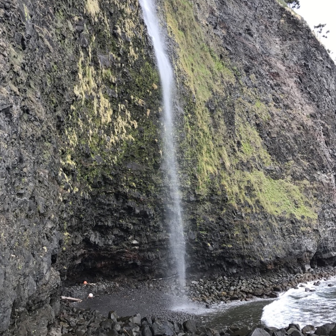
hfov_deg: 48.4
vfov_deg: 48.3
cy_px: 143
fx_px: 373
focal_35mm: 34
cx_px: 171
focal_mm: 3.99
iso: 20
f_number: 1.8
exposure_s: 1/469
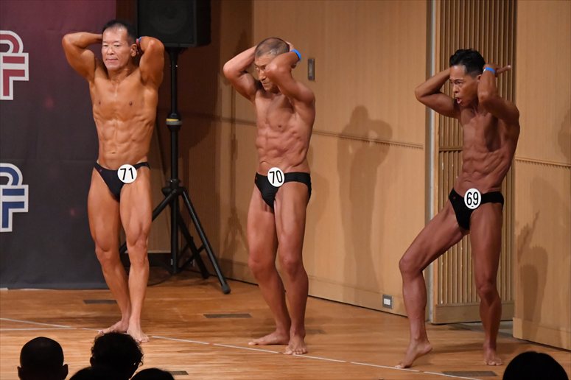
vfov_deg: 5.1
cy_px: 190
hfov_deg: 7.6
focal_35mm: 270
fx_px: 4280
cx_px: 286
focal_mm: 180
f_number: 5.6
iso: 9000
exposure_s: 1/400
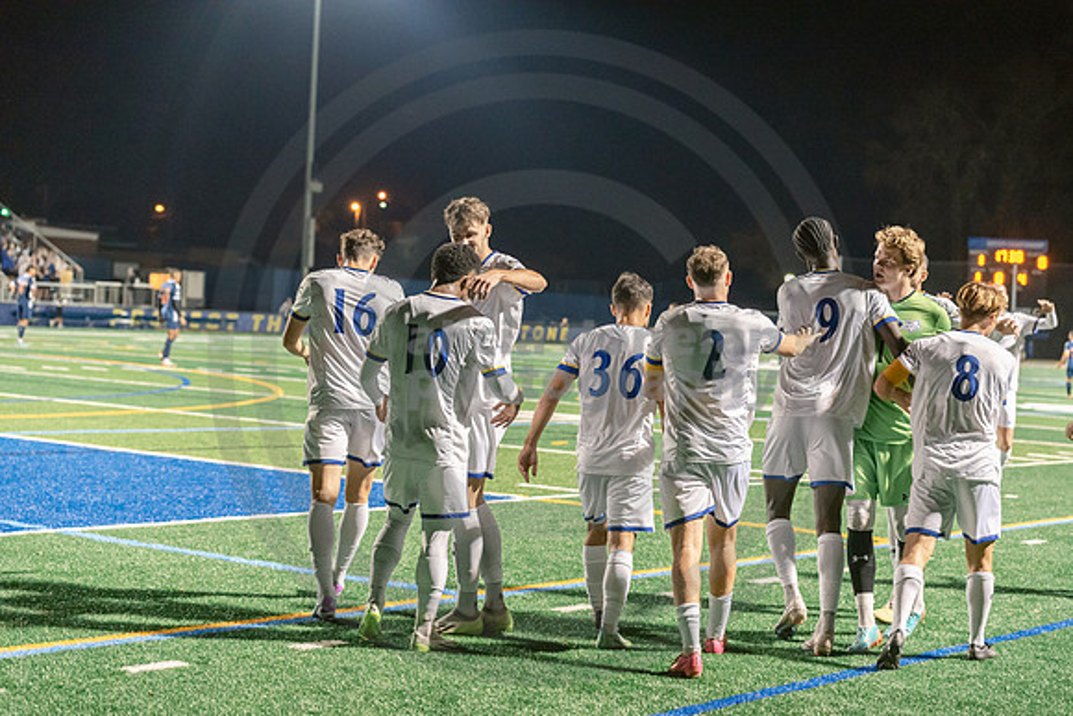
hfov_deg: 28.8
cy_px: 358
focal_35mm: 70
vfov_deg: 19.5
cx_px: 536
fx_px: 2087
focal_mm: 70
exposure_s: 1/250
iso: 2500
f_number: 3.2
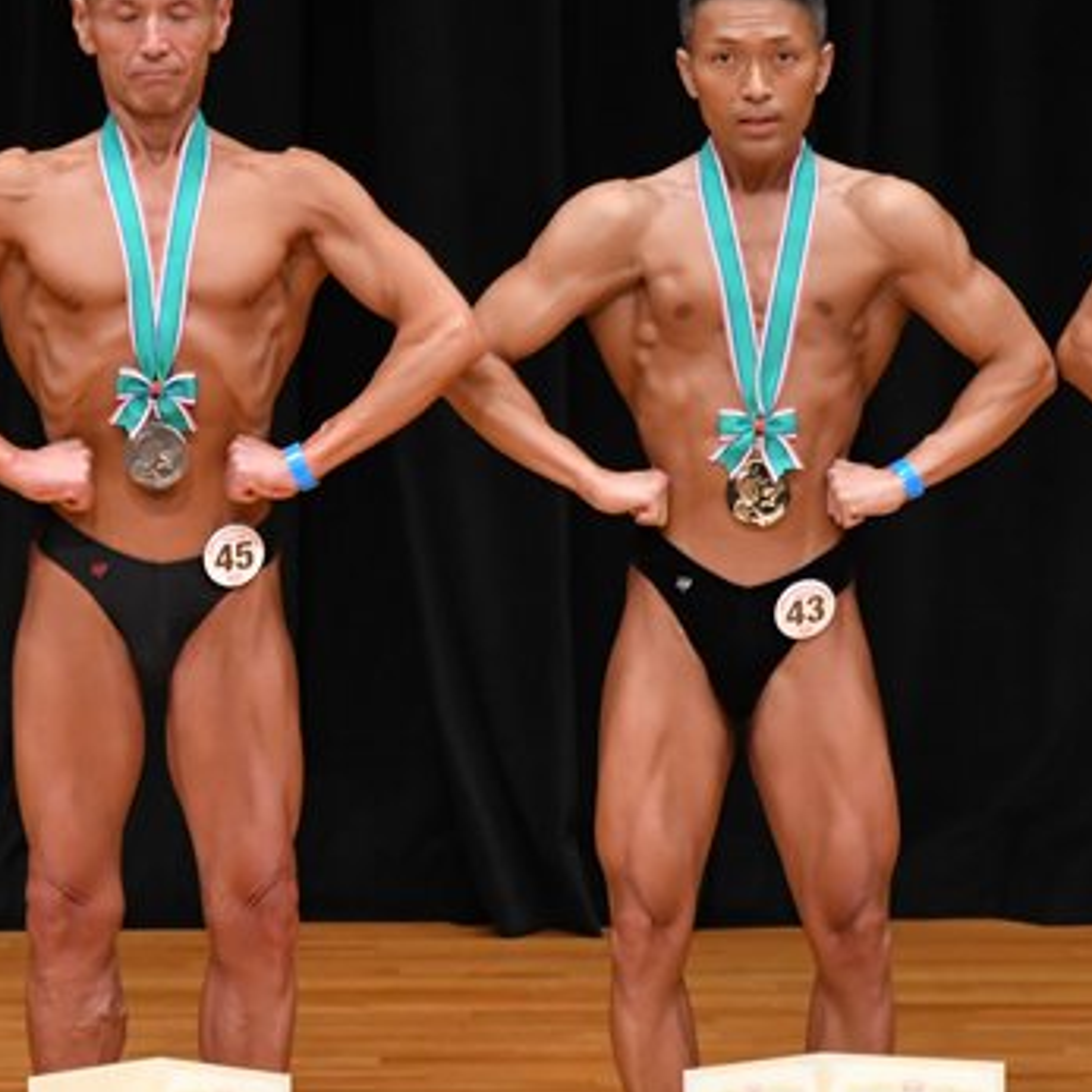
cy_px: 535
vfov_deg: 3.2
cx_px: 335
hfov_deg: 3.2
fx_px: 19308
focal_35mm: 541
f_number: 5.6
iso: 3200
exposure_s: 1/400
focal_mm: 190
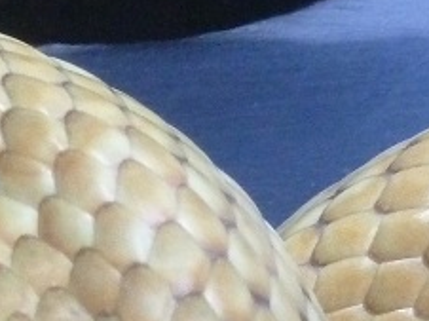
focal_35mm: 195
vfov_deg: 7.5
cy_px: 368
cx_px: -467
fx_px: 2414
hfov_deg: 9.4
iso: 640
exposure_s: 1/125
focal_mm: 7.3
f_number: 3.7
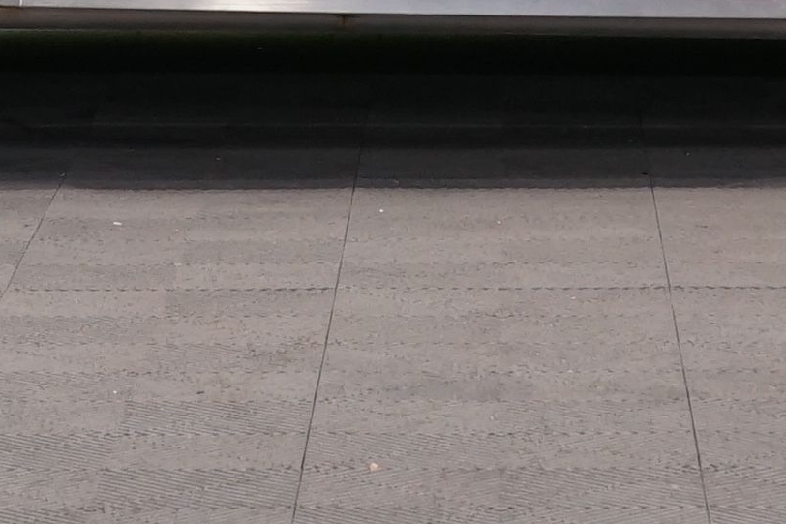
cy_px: -626
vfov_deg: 5.0
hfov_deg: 7.7
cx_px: 120
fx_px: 5806
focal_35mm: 266
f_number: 6.3
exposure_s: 1/25
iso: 500
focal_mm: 36
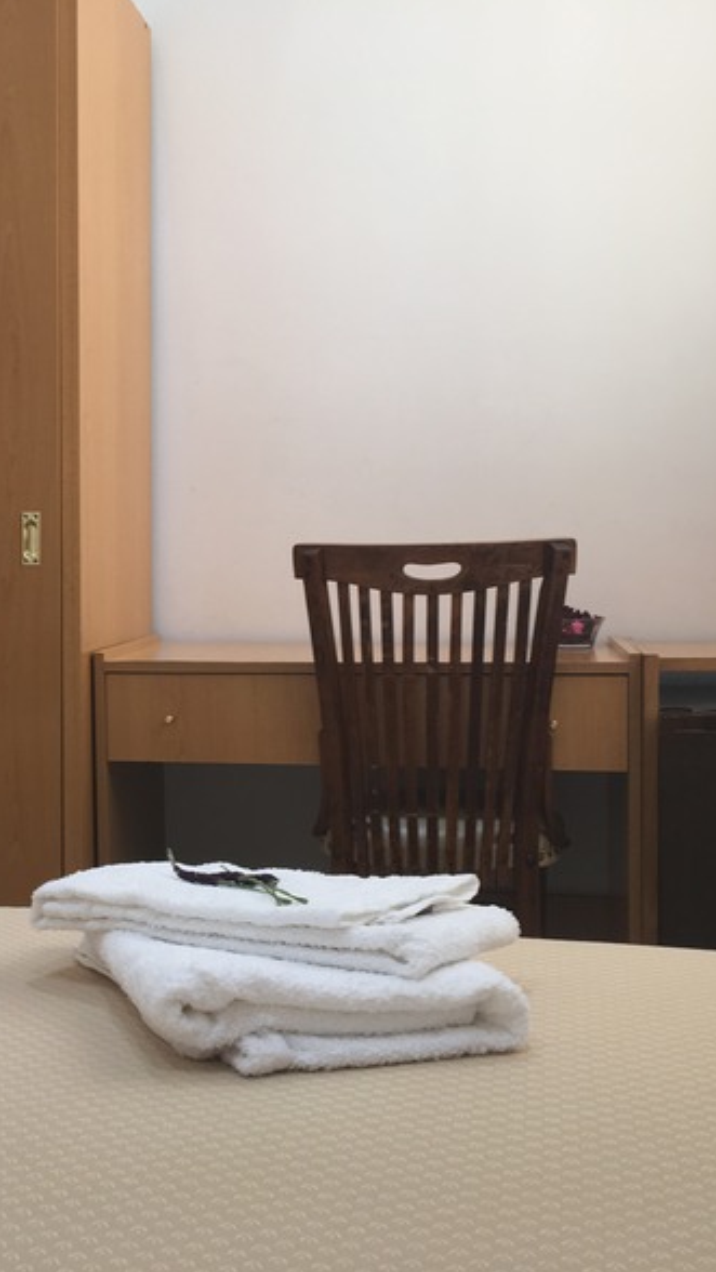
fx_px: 1451
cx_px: 147
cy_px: 642
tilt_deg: -3.6
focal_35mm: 43
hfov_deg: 27.2
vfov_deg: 47.3
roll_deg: +0.2
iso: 32
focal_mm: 4.15
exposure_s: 1/50
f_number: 2.2
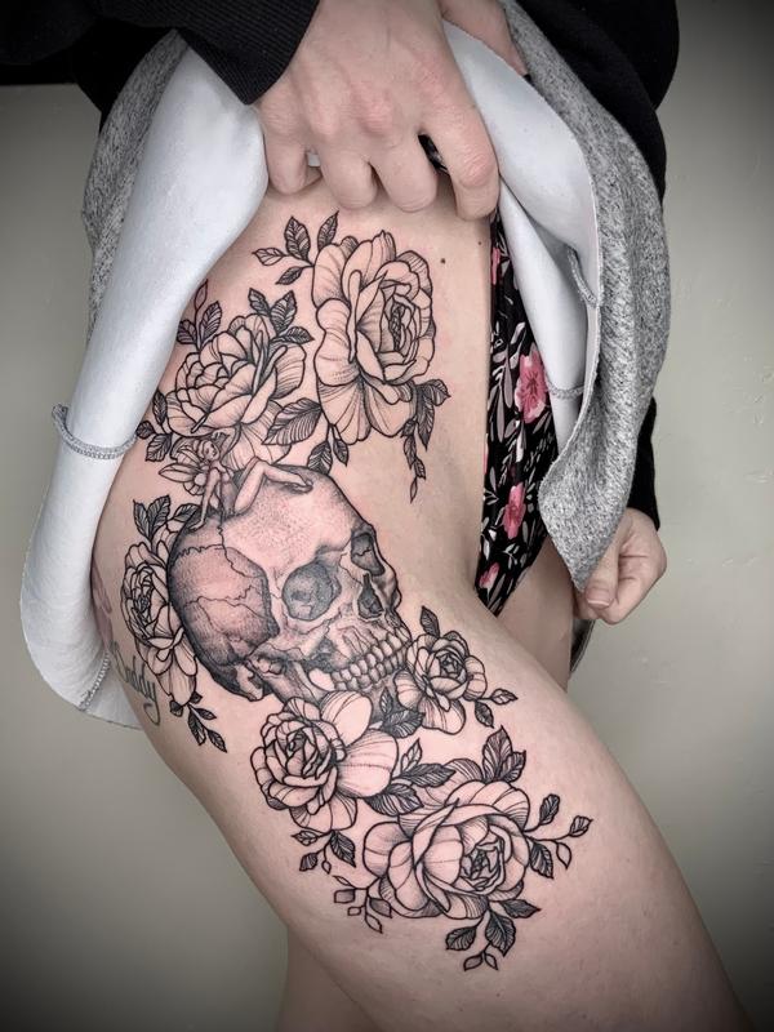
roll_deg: +0.4
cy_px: 516
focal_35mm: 29
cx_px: 387
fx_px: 865
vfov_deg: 61.7
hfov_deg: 48.2
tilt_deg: -12.4
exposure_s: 1/120
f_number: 1.8
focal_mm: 3
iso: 32
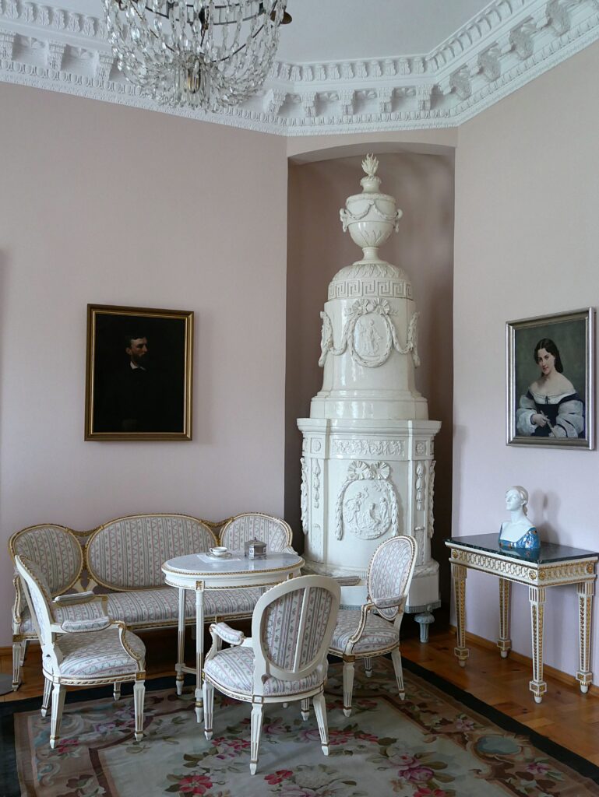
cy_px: 398
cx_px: 300
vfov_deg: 59.9
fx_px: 692
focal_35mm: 30
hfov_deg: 46.8
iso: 1000
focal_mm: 15
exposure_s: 1/60
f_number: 3.7
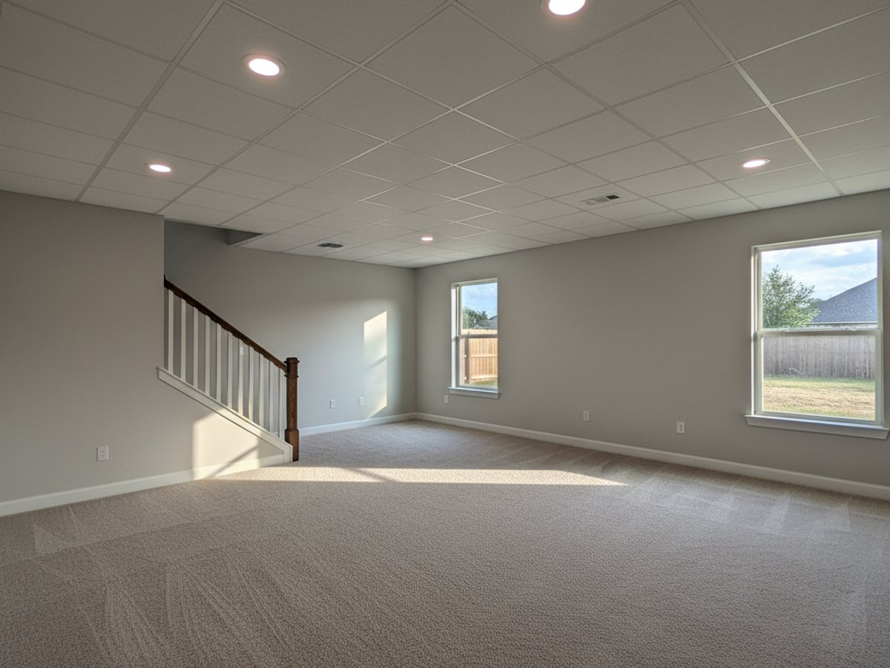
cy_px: 334
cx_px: 445
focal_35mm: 24
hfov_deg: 71.6
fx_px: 617
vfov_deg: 56.8
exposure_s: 1/934
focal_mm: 6.8
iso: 853
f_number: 1.68
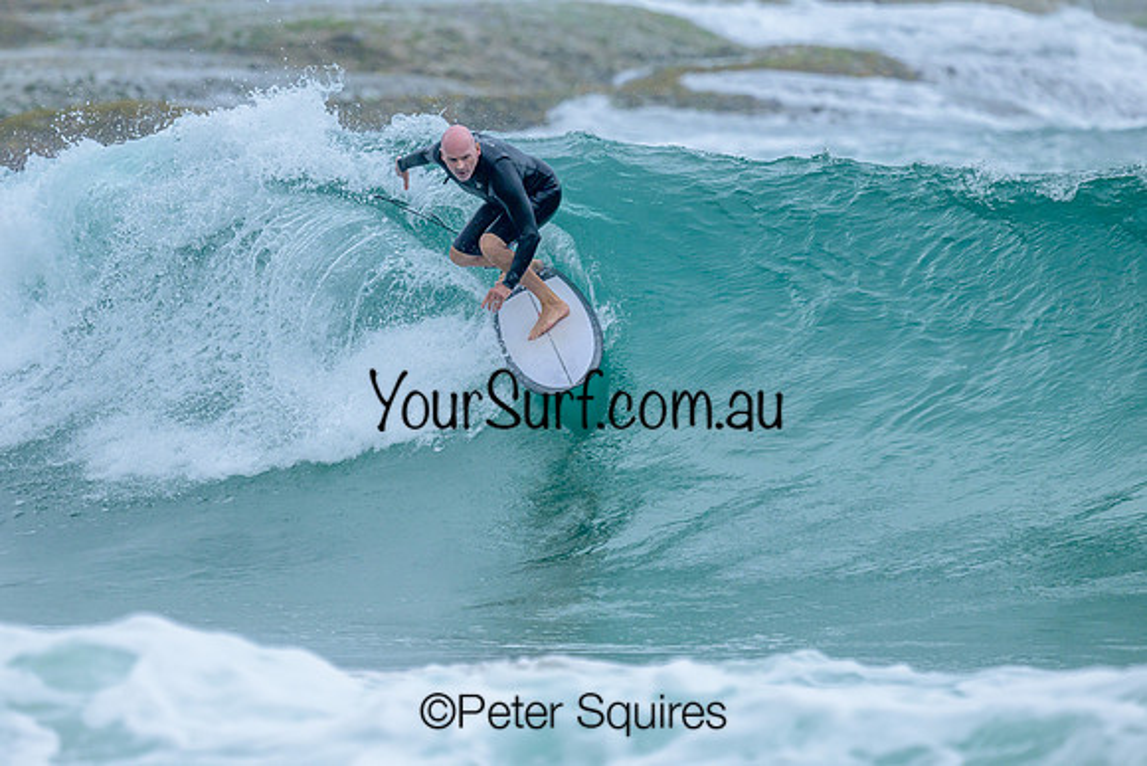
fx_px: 35041
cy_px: 333
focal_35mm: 1100
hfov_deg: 1.9
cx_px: 492
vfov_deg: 1.3
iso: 500
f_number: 6.3
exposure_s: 1/2500
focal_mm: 800
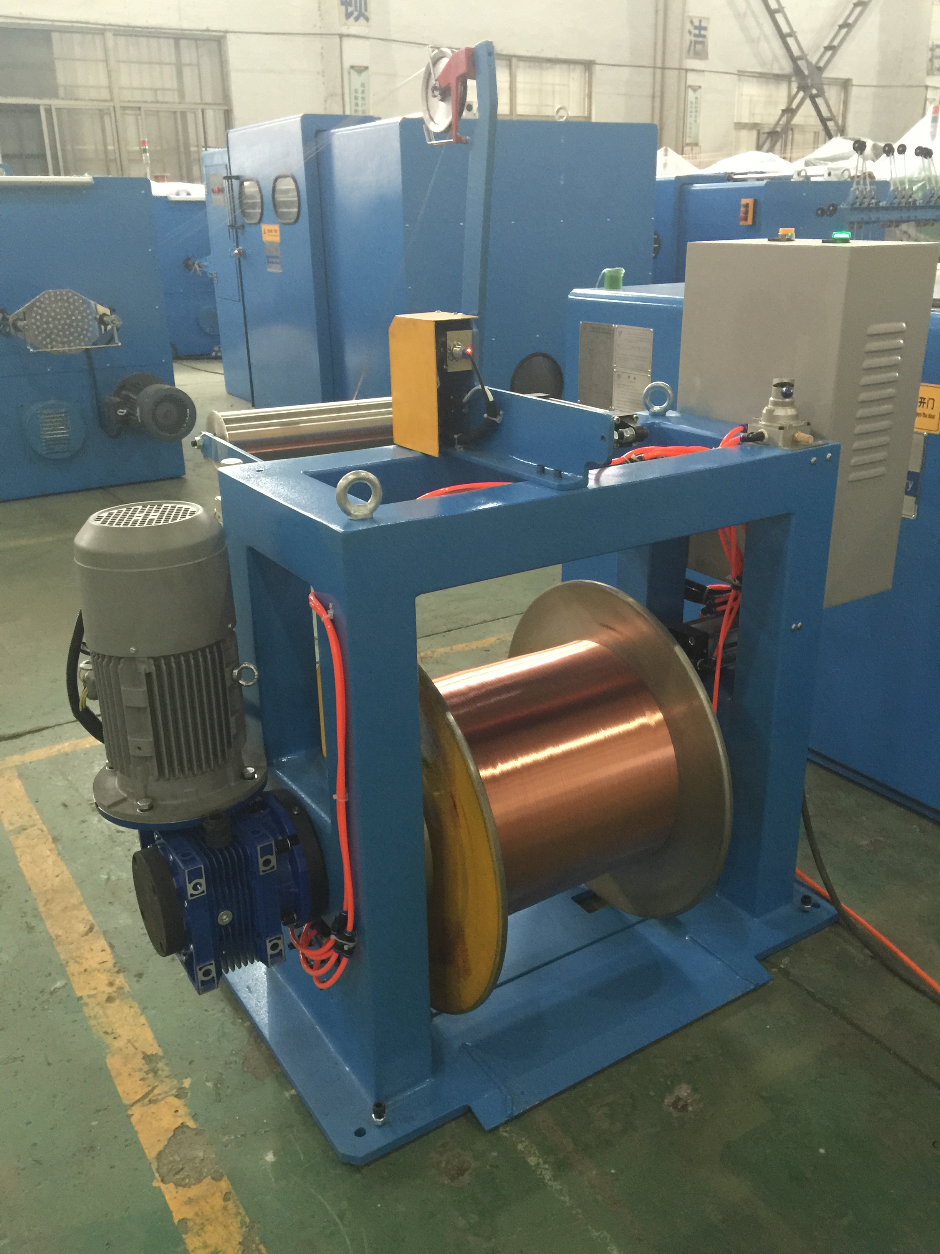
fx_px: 1050
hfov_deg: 48.2
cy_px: 627
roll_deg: +1.4
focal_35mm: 29
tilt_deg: -21.0
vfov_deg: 61.7
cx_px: 470
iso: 125
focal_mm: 4.15
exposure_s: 1/8
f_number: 2.2
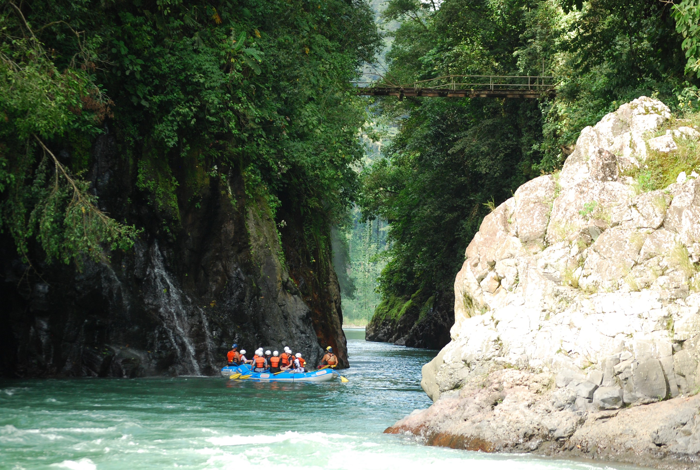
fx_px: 2046
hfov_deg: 19.4
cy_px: 235
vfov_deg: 13.1
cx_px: 350
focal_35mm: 105
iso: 400
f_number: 4.2
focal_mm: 70
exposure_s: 1/250
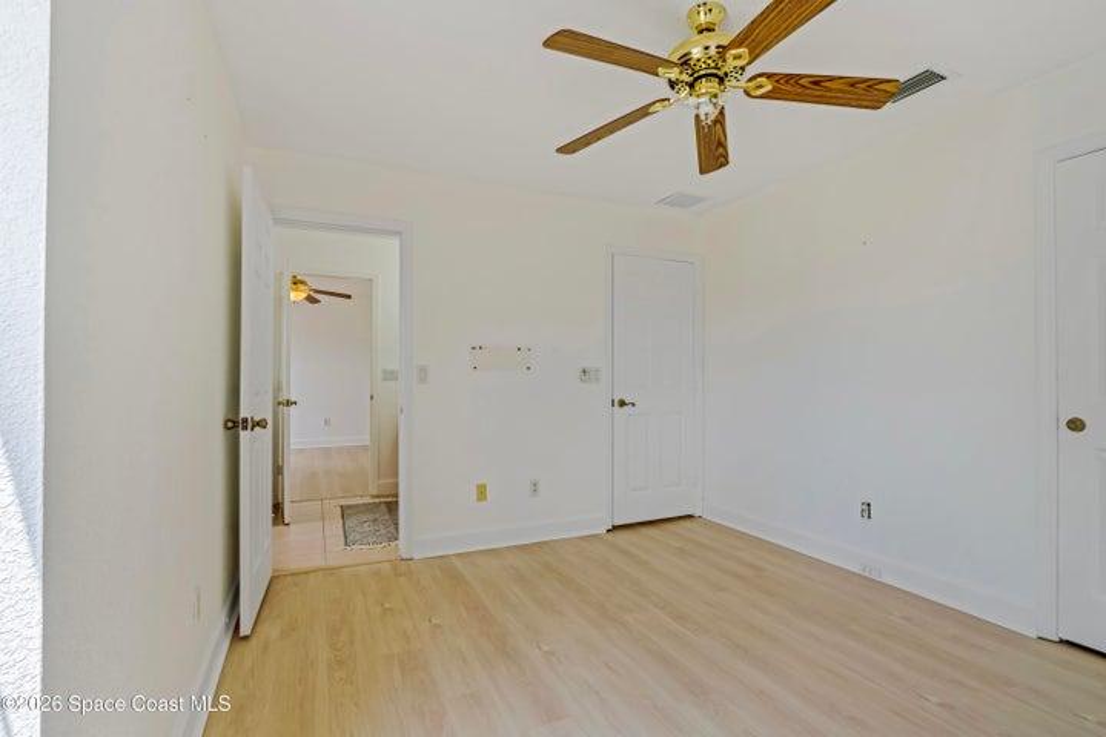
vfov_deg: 72.1
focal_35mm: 16
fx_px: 507
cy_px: 368
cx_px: 553
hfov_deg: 95.0
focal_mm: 11
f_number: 9
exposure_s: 1/1000
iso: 250
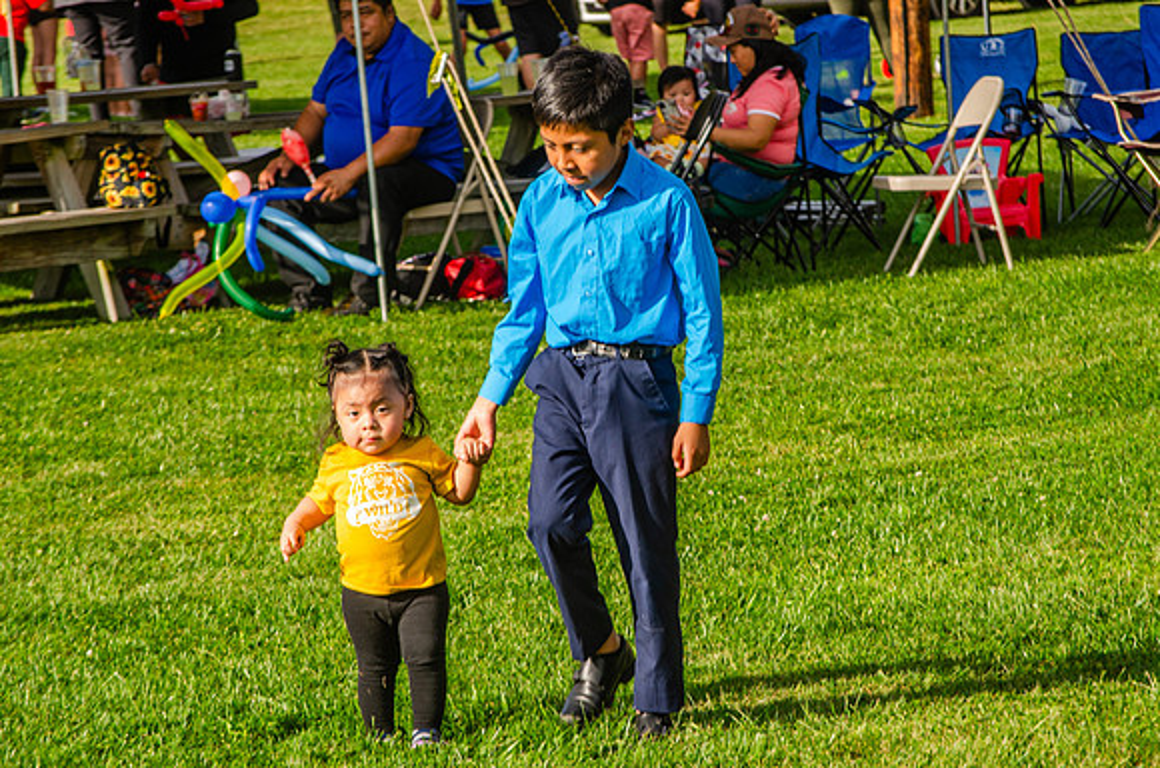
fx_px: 5787
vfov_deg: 7.6
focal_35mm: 180
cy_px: 384
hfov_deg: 11.4
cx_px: 580
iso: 140
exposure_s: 1/250
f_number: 8
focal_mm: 120
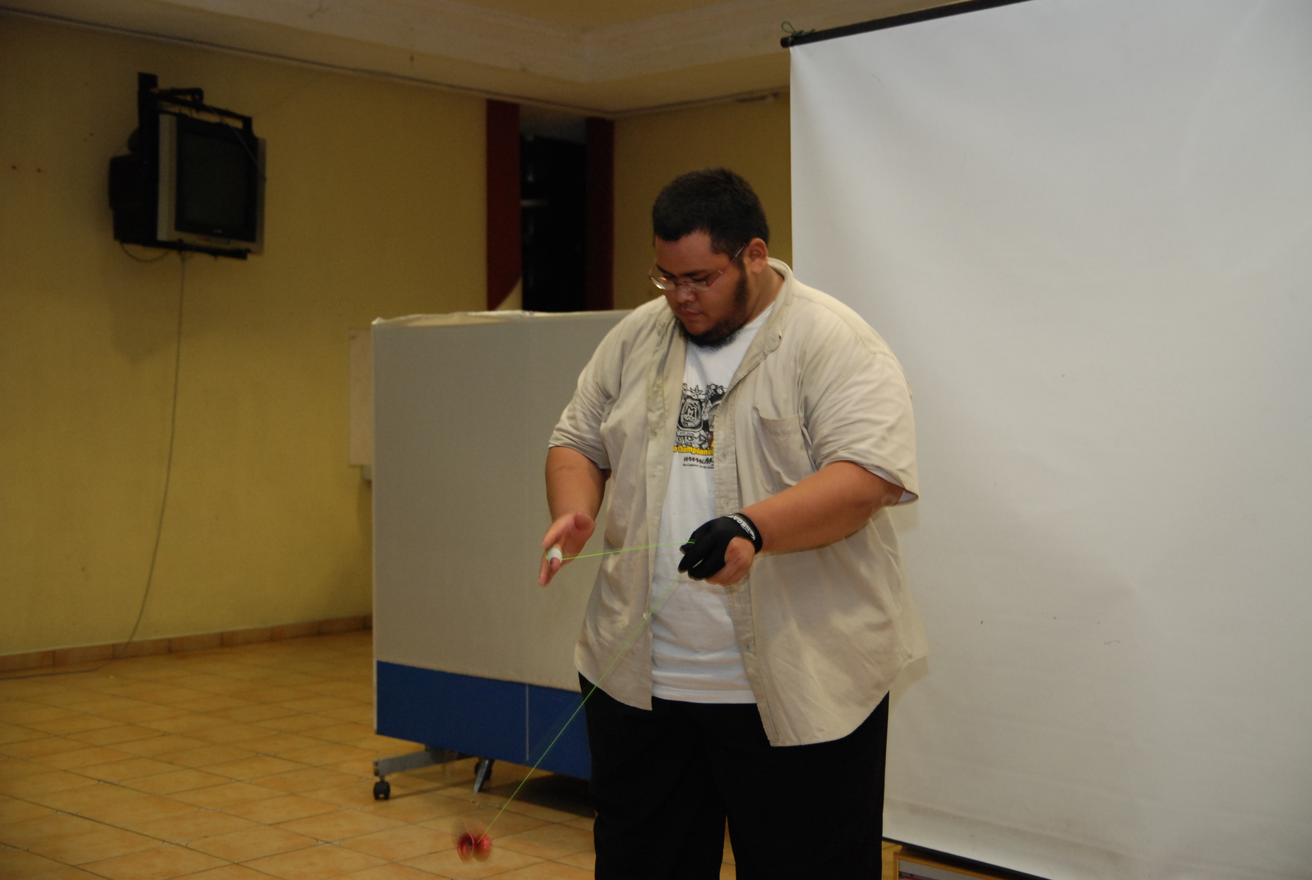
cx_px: 656
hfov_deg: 41.0
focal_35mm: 48
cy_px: 440
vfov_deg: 28.2
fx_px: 1753
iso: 500
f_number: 2.8
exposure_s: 1/80
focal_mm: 32
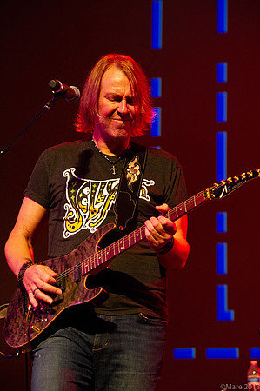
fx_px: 1574
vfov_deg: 14.2
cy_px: 196
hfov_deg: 9.4
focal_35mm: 145
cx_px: 130
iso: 8000
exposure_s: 1/160
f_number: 7.1
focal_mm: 145
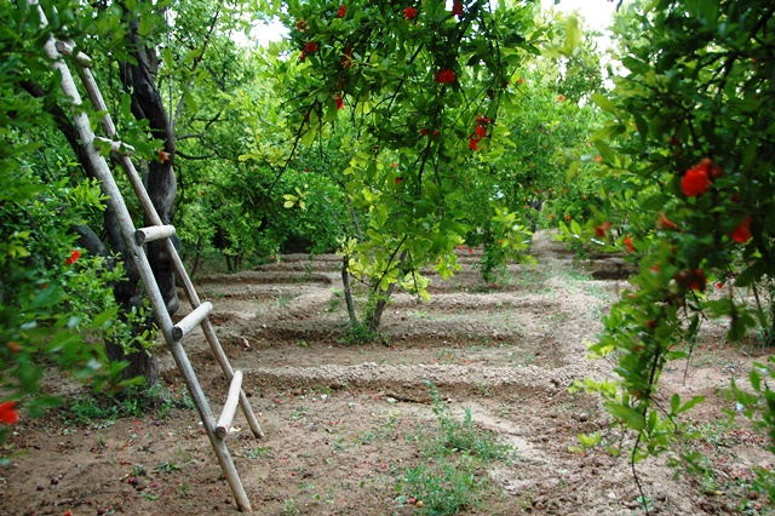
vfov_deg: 34.2
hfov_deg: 49.6
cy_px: 258
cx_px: 388
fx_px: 839
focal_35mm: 39
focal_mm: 26
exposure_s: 1/25
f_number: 4
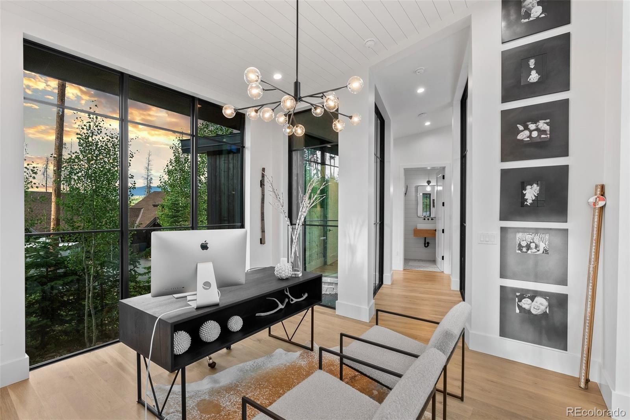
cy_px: 210
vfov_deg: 73.8
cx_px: 315
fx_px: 280
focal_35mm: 16
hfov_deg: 96.7
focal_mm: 16
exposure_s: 1/8
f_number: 8
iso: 500
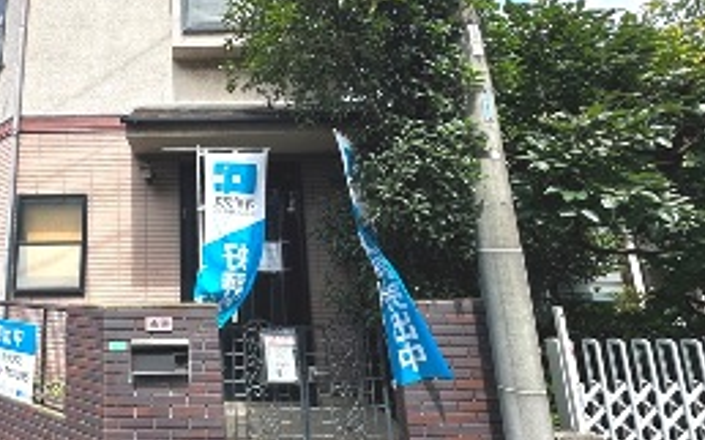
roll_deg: +0.4
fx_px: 442
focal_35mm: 23
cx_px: 169
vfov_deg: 52.6
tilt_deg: +11.6
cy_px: 178
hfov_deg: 71.5
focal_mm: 2.22
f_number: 2.2
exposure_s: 1/888
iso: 50
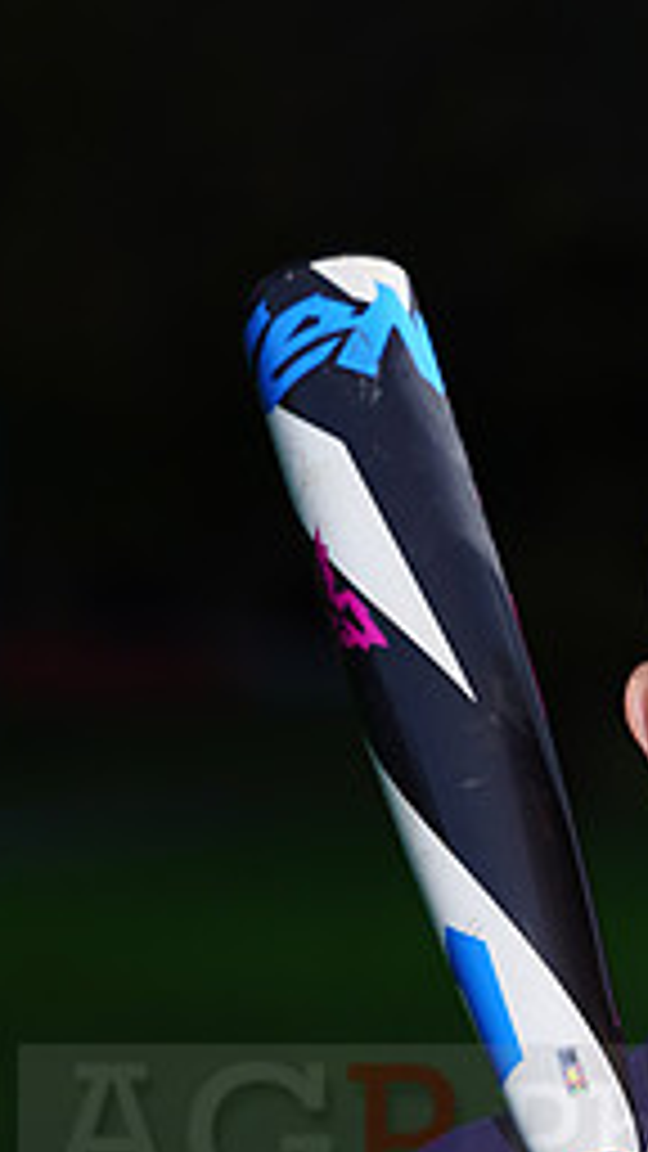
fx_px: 16006
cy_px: 1107
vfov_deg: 4.1
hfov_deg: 2.3
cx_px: 821
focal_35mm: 524
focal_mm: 221
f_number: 7.1
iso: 200
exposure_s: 1/160
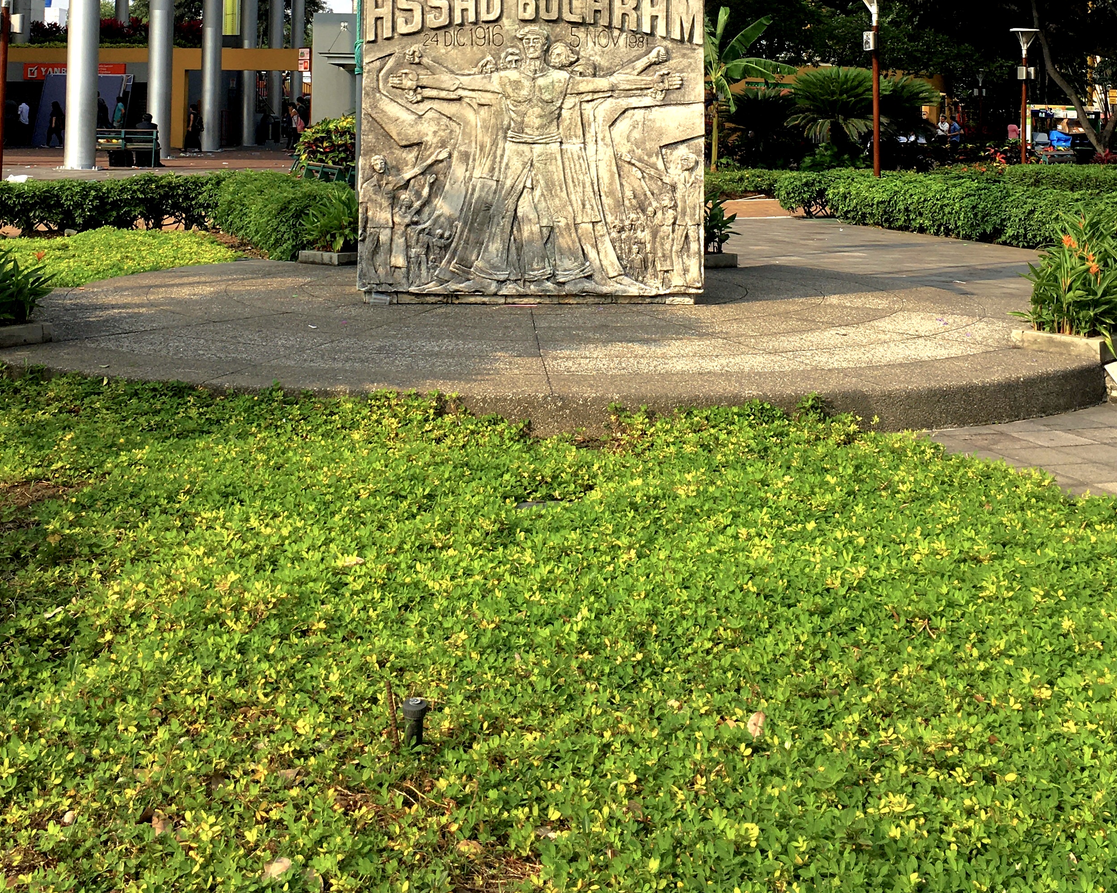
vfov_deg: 30.8
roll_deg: -1.9
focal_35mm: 46
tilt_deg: +3.0
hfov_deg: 40.3
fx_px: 1521
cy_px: 40
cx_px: 528
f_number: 2.2
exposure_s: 1/974
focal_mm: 4.15
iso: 25
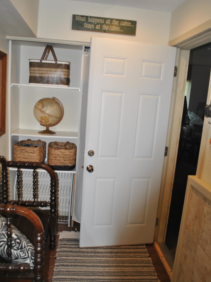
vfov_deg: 59.9
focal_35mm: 30
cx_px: 102
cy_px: 147
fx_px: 244
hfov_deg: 46.8
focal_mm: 18
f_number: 3.5
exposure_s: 1/60
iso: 200
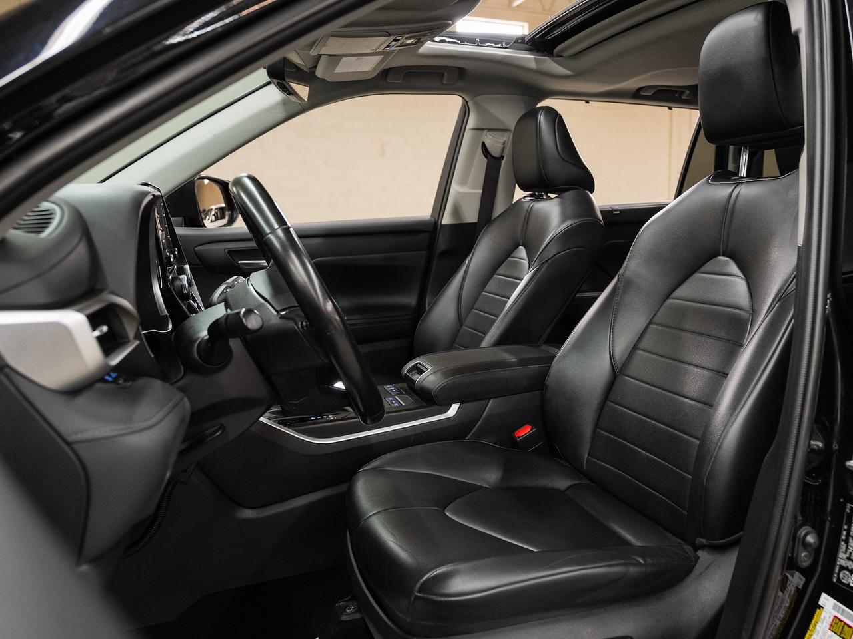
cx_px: 509
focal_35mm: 28
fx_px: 695
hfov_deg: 62.6
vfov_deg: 49.4
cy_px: 312
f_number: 4
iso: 1000
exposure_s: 1/40
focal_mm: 24
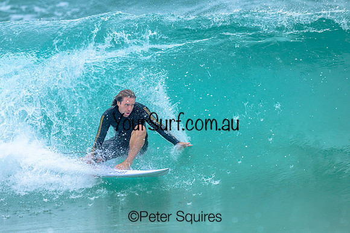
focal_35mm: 1000
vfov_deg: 1.4
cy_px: 108
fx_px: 9727
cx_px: 156
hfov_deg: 2.1
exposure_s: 1/2500
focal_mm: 800
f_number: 6.3
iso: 720
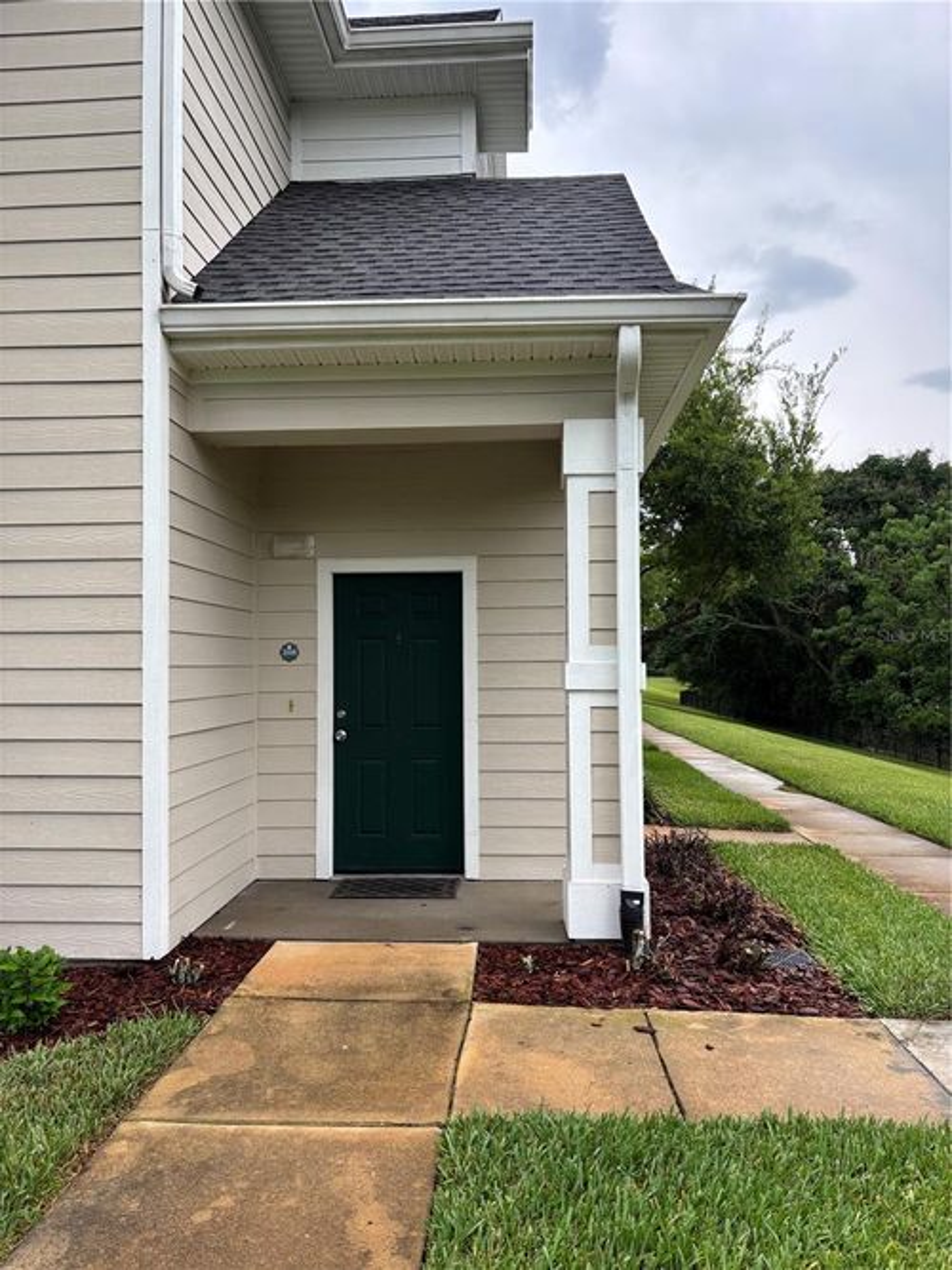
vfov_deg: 67.3
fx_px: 954
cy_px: 635
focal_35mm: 26
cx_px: 476
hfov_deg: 53.0
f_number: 1.6
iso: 50
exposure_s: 1/544
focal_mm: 5.96
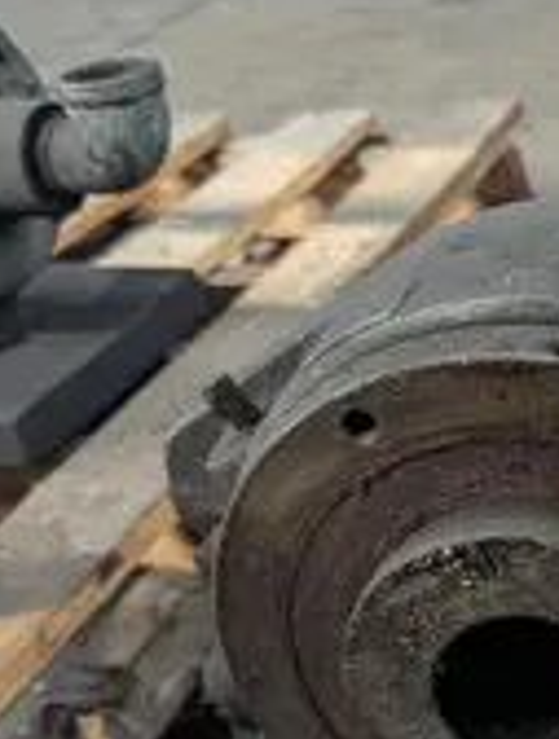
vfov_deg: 32.9
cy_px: 576
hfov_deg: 24.5
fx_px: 1221
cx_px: 574
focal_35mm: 57
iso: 732
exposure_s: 1/54.5
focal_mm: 6.9
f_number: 1.68
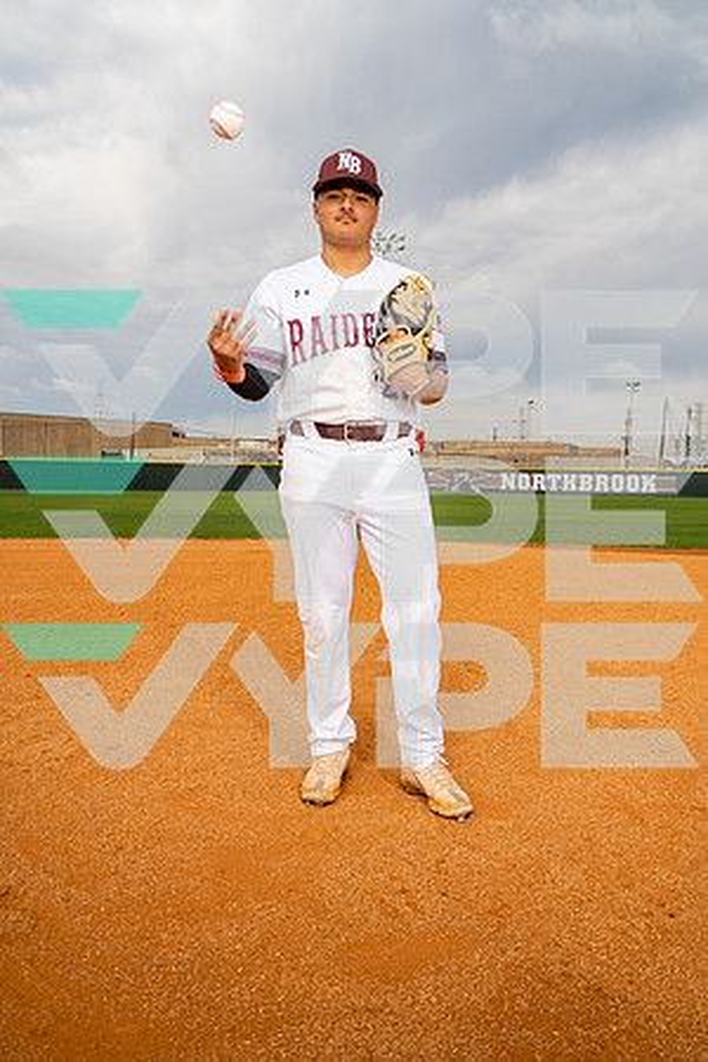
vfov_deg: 65.5
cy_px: 531
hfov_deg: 46.4
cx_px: 354
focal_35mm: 28
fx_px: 826
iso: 100
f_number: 4.5
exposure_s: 1/640
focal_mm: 28
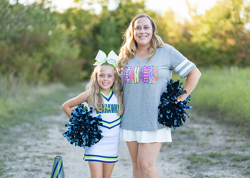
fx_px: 439
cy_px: 95
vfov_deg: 23.0
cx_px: 131
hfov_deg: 31.8
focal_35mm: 62
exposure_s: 1/1000
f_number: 1.2
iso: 100
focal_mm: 50
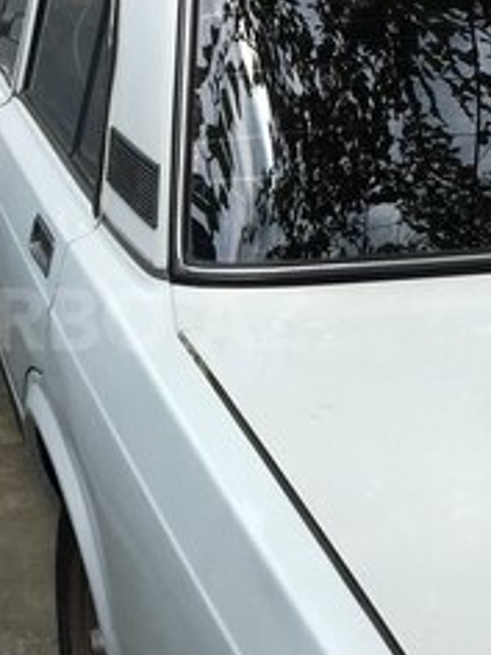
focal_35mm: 61
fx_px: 1154
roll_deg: +0.1
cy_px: 319
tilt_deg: -22.0
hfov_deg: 23.6
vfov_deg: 31.7
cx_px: 94
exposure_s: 1/950
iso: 25
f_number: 2.2
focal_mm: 4.15
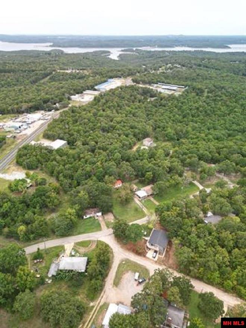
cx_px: 123
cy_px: 164
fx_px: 227
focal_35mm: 24
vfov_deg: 71.6
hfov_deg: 56.8
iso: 100
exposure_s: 1/125
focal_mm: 6.72
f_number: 1.7
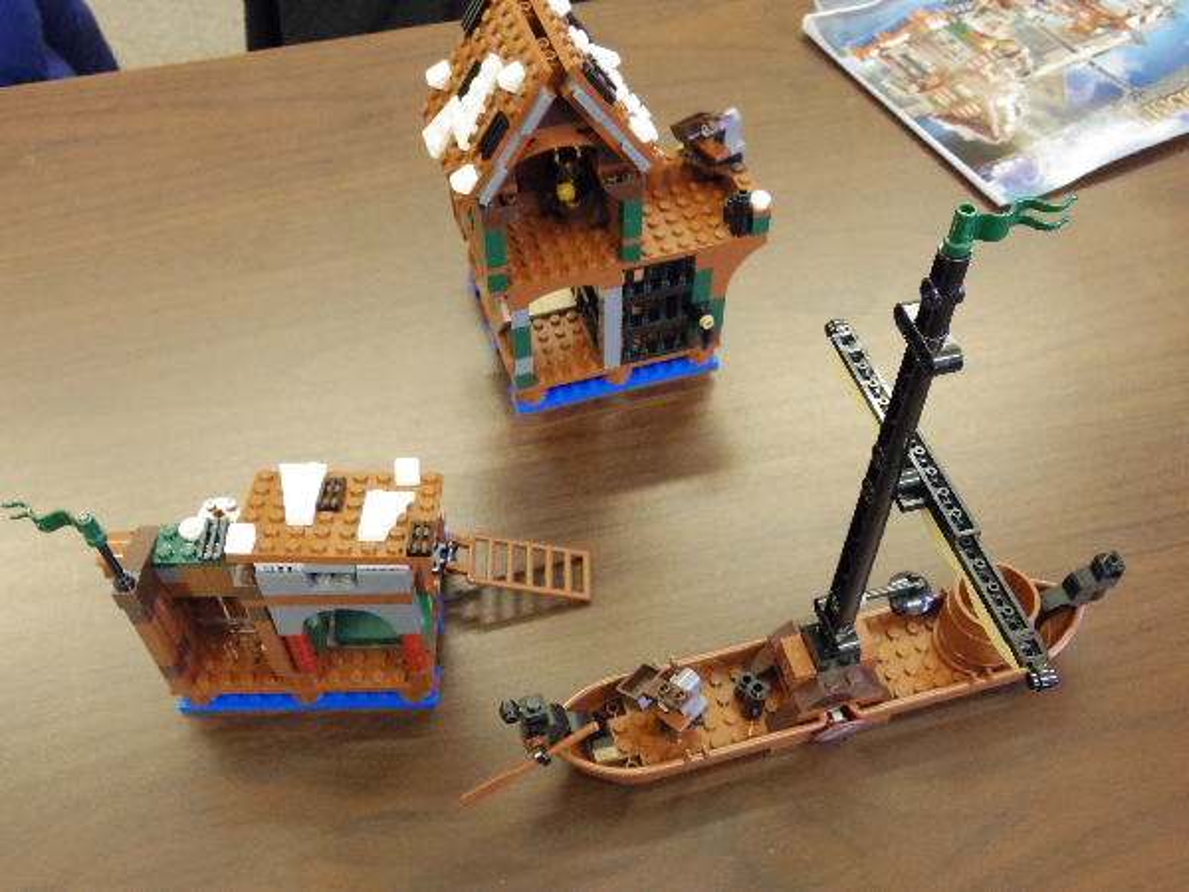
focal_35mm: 35
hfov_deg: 52.6
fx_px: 1202
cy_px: 446
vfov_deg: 40.7
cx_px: 594
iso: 1600
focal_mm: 6.4
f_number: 4.5
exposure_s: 1/60
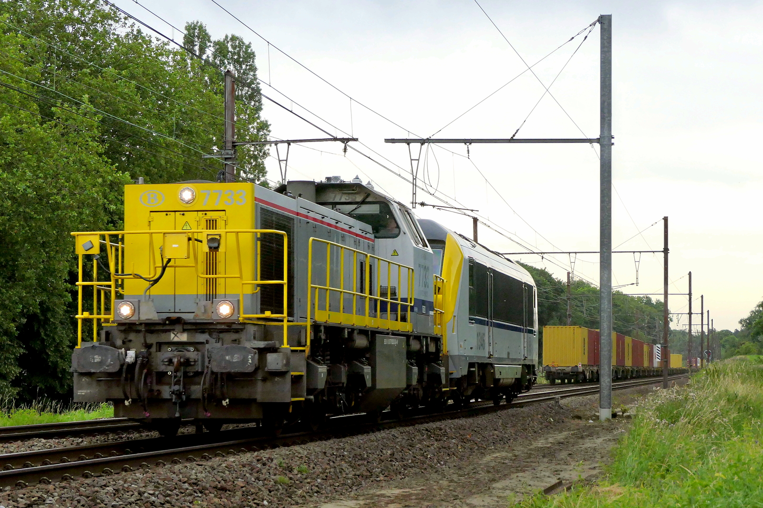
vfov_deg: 16.8
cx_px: 382
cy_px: 254
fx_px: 1716
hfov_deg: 25.1
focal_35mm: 81
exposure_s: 1/800
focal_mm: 29.8
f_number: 5.6
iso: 1000
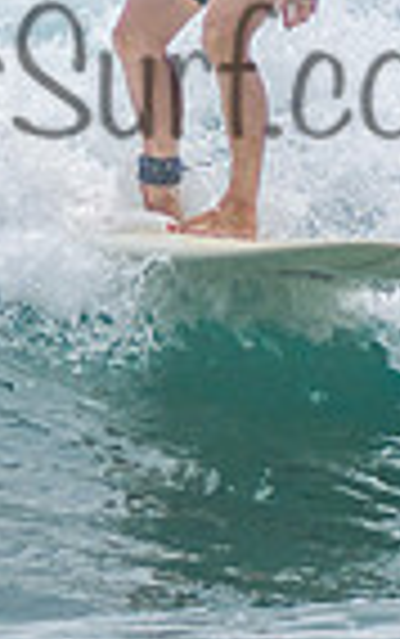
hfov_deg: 0.5
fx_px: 43448
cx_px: 211
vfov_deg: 0.8
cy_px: 34
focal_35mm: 2496
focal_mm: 400
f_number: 5.6
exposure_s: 1/2000
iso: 280
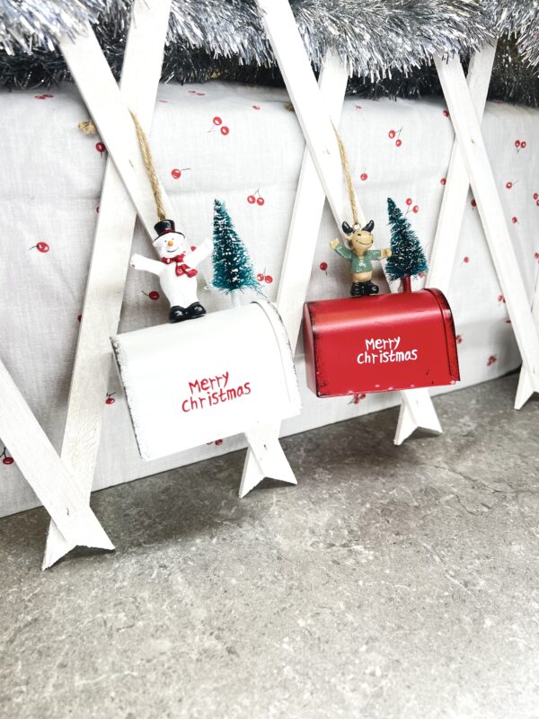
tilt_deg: -22.7
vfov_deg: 67.3
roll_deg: +0.2
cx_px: 270
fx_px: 540
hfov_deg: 53.1
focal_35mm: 26
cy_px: 360
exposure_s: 1/302
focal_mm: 5.7
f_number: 1.5
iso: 50
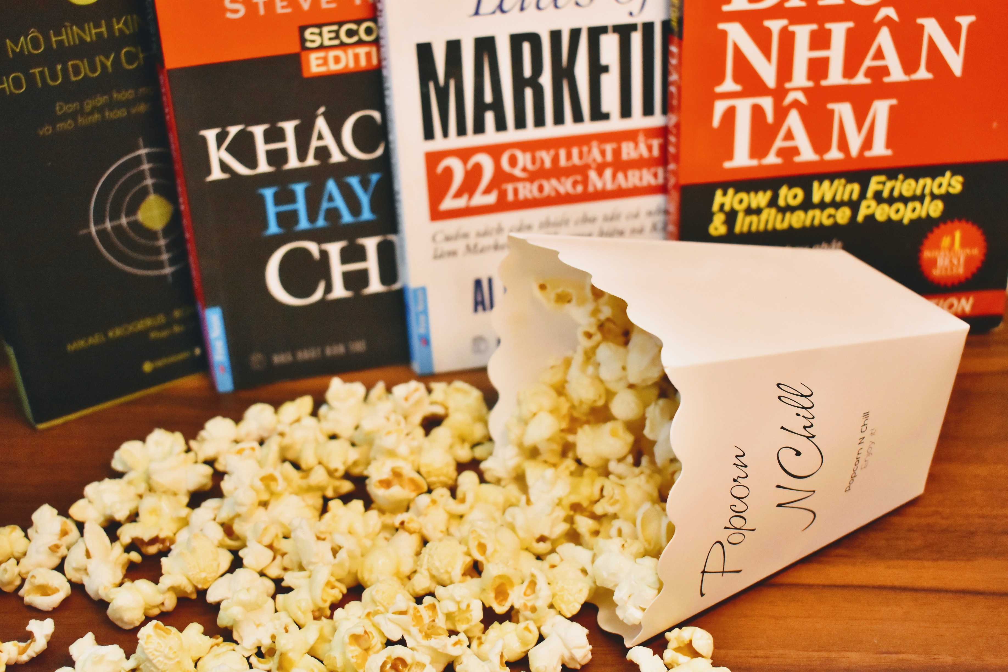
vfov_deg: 30.8
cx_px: 504
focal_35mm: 44
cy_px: 336
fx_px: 1218
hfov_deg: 45.0
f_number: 4.5
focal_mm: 29
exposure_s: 1/160
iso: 2800
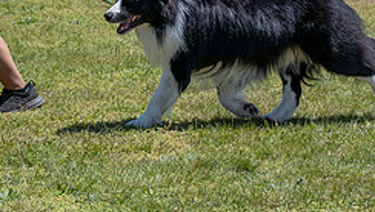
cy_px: -82
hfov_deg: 12.3
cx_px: 254
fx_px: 1732
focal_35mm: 174
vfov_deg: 6.9
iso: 640
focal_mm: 70
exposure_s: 1/1600
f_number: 7.1
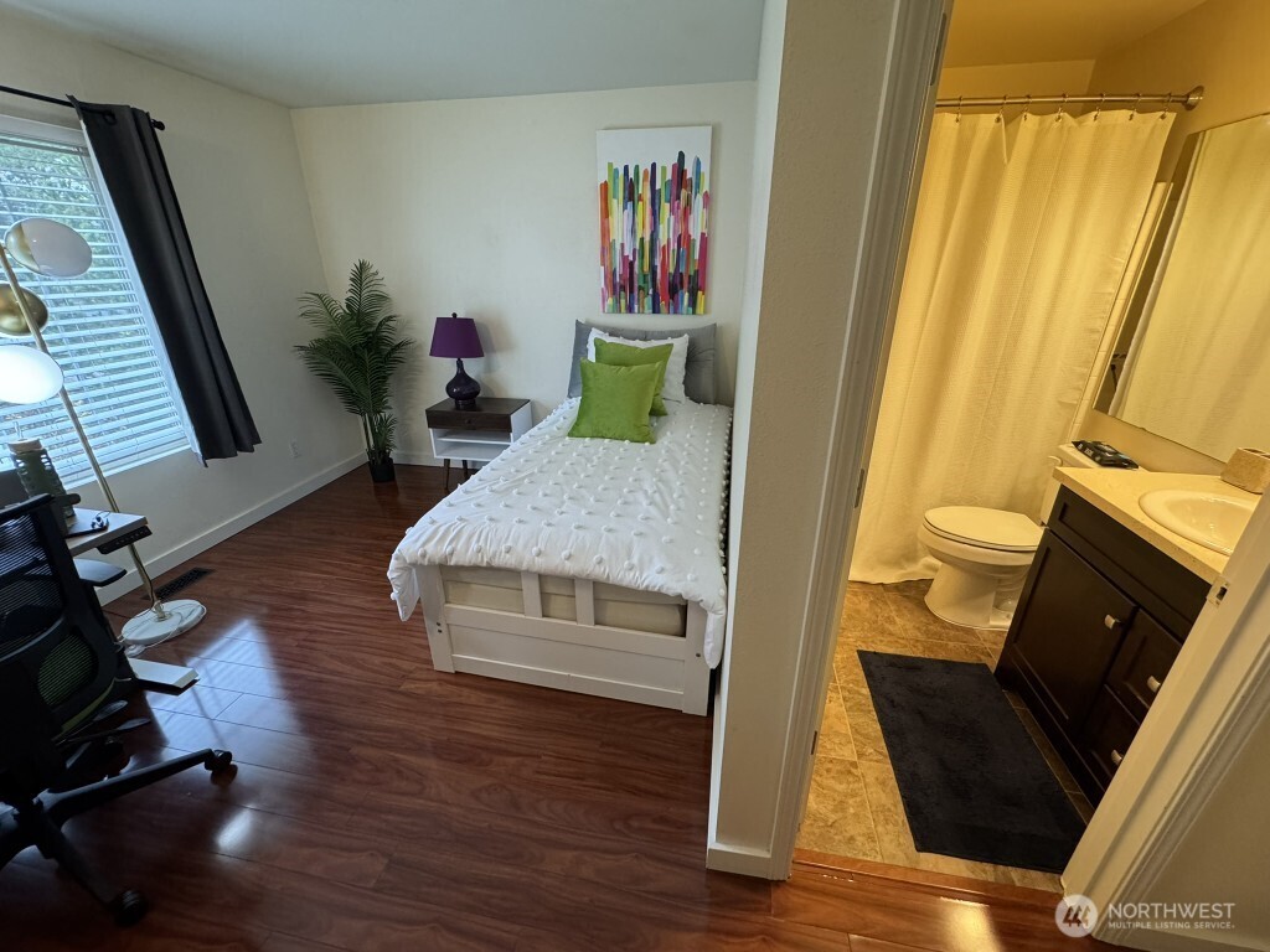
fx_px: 514
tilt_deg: -23.7
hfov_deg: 102.1
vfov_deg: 85.7
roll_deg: -0.5
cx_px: 635
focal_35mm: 14
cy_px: 476
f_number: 2.2
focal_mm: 2.22
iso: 320
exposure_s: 1/120
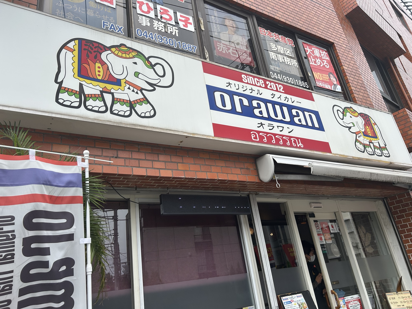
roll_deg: +8.3
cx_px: 206
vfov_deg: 53.1
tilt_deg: +22.0
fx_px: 309
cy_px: 154
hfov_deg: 67.3
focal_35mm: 26
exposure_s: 1/2457
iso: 50
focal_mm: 5.7
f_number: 1.5
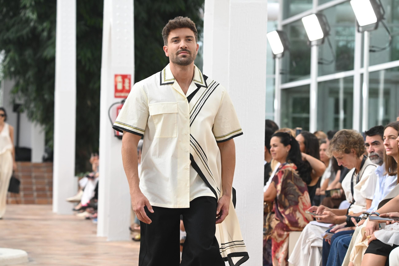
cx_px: 200
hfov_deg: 12.8
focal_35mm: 160
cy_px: 133
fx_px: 1773
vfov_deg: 8.6
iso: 800
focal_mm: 160
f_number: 6.3
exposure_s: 1/320
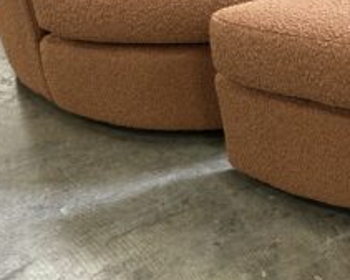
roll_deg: +2.3
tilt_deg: -26.1
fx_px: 622
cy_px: 1
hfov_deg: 30.1
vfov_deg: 24.3
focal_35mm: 60
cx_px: 314
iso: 160
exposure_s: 1/60
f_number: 1.6
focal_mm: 5.96
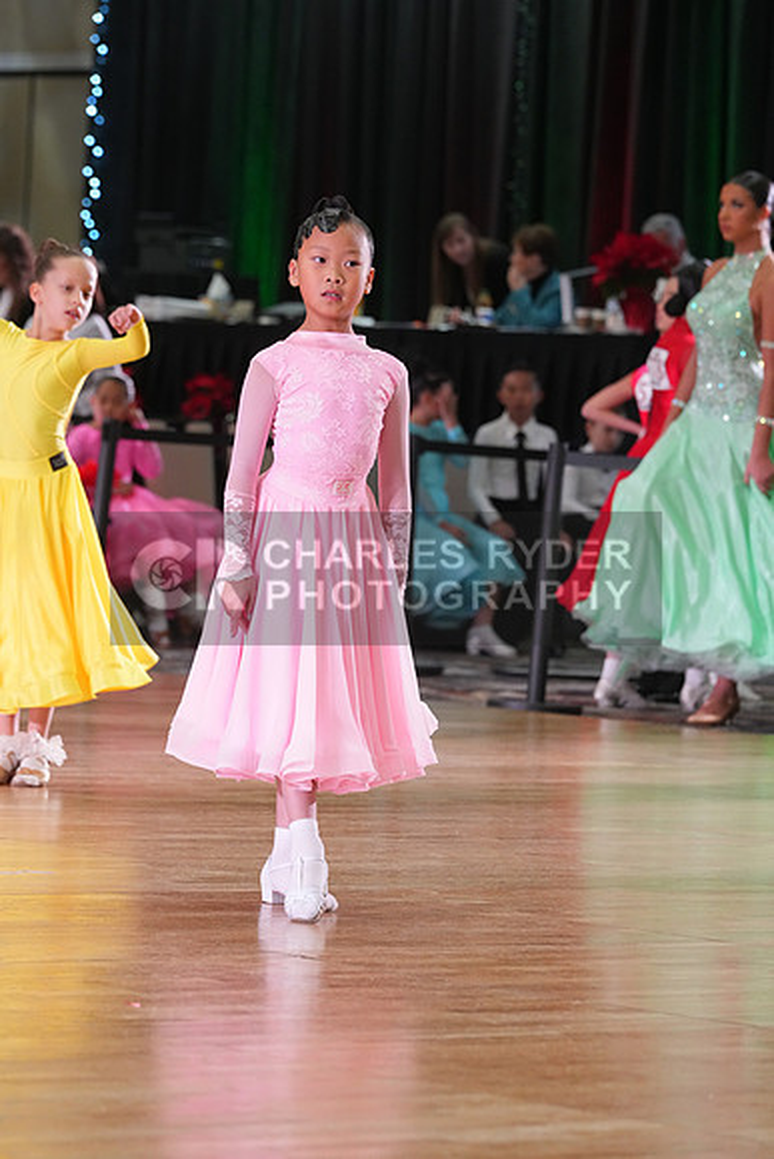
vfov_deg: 10.7
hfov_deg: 7.2
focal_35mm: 192
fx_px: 6188
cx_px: 387
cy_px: 580
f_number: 6.3
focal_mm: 192
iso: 4000
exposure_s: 1/200
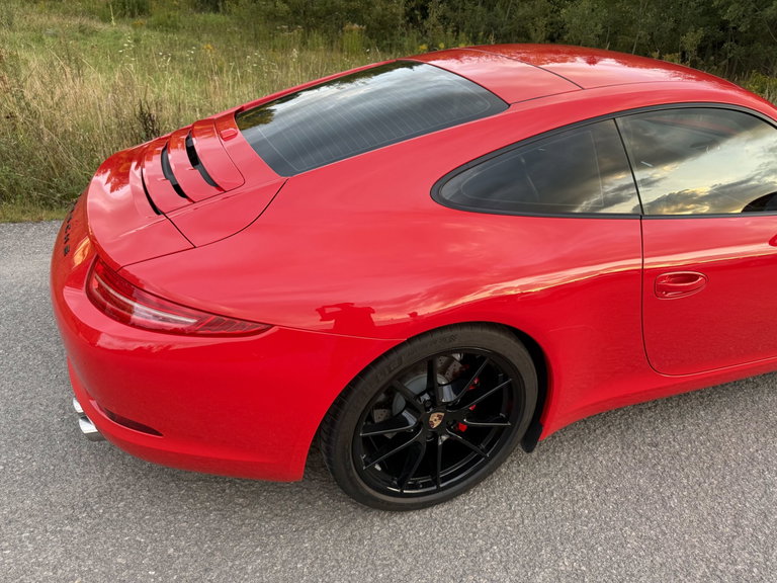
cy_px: 292
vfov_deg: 56.8
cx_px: 388
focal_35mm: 24
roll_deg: -5.2
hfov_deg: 71.6
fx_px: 539
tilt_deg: -28.3
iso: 80
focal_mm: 6.76
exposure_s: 1/121
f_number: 1.78
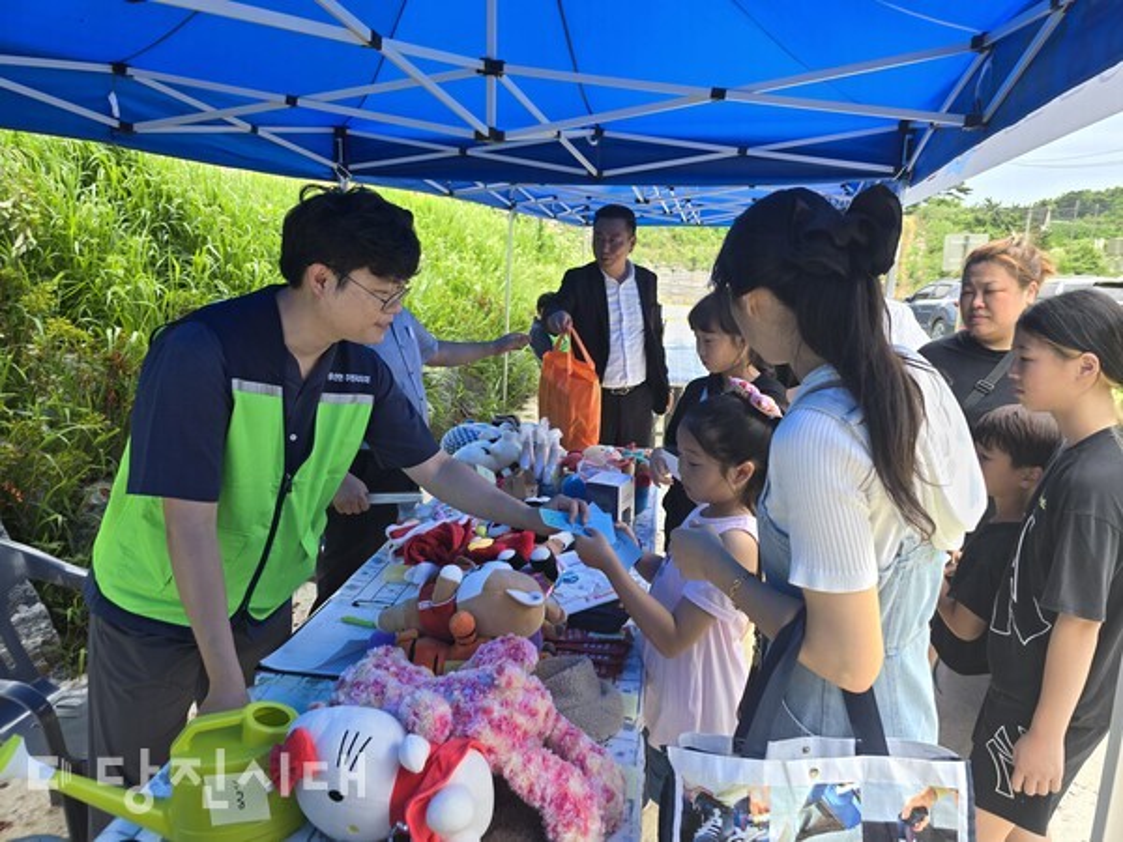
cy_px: 421
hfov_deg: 73.9
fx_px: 746
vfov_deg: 58.9
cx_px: 562
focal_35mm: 23
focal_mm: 6.3
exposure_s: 1/180
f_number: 1.7
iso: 16
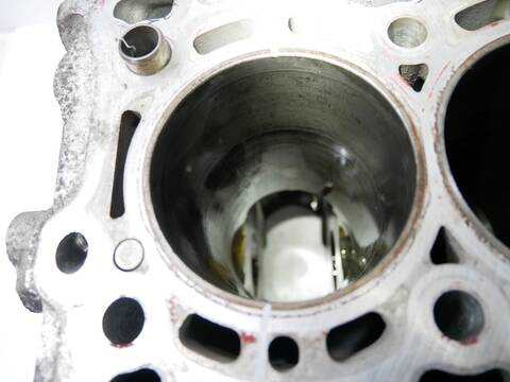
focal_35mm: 26
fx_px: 383
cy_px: 191
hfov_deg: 67.3
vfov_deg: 53.1
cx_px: 255
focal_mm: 13
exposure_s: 1/60
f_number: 3.5
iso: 1000
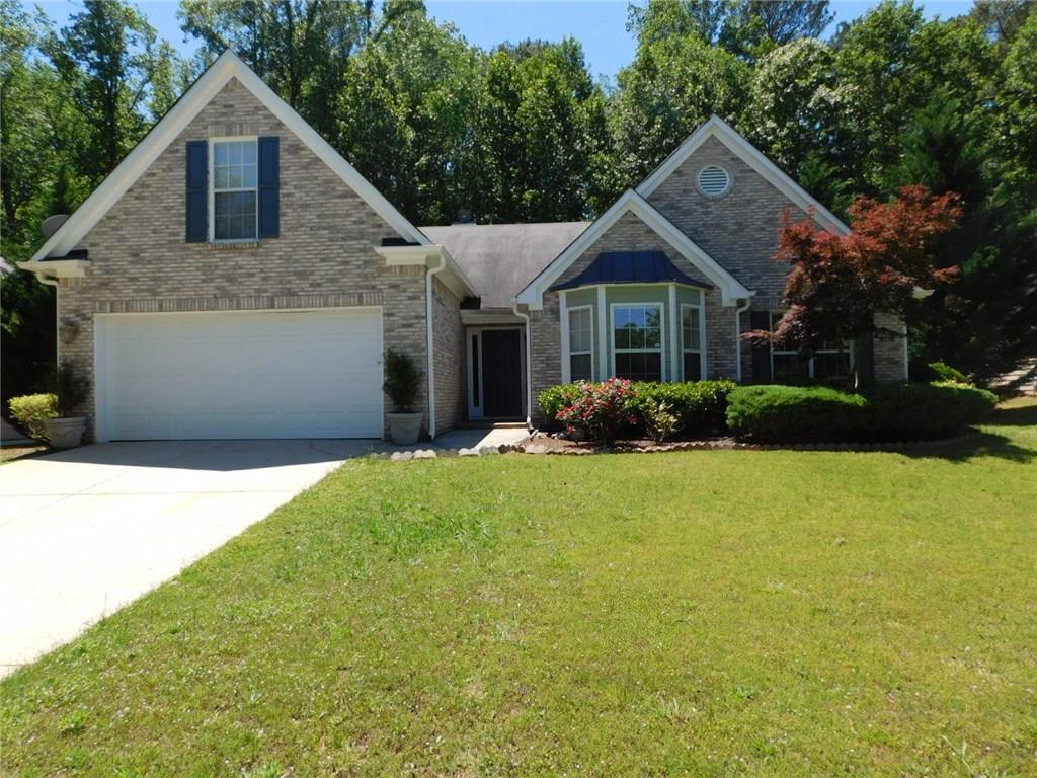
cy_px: 389
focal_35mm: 23
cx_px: 518
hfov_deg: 73.9
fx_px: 689
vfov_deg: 58.9
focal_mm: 4
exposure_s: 1/1250
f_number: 3
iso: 125
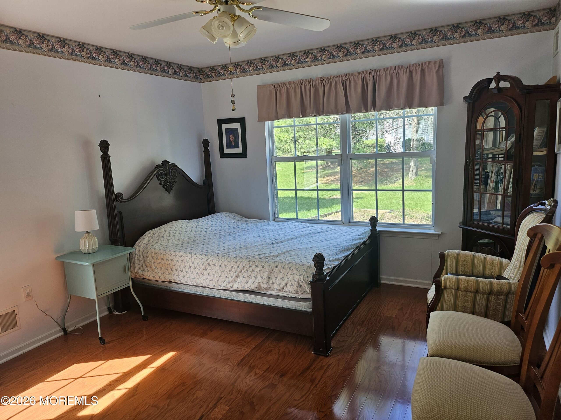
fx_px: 389
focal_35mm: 24
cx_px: 280
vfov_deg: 56.8
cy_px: 210
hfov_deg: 71.6
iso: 64
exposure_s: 1/180
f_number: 1.8
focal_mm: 5
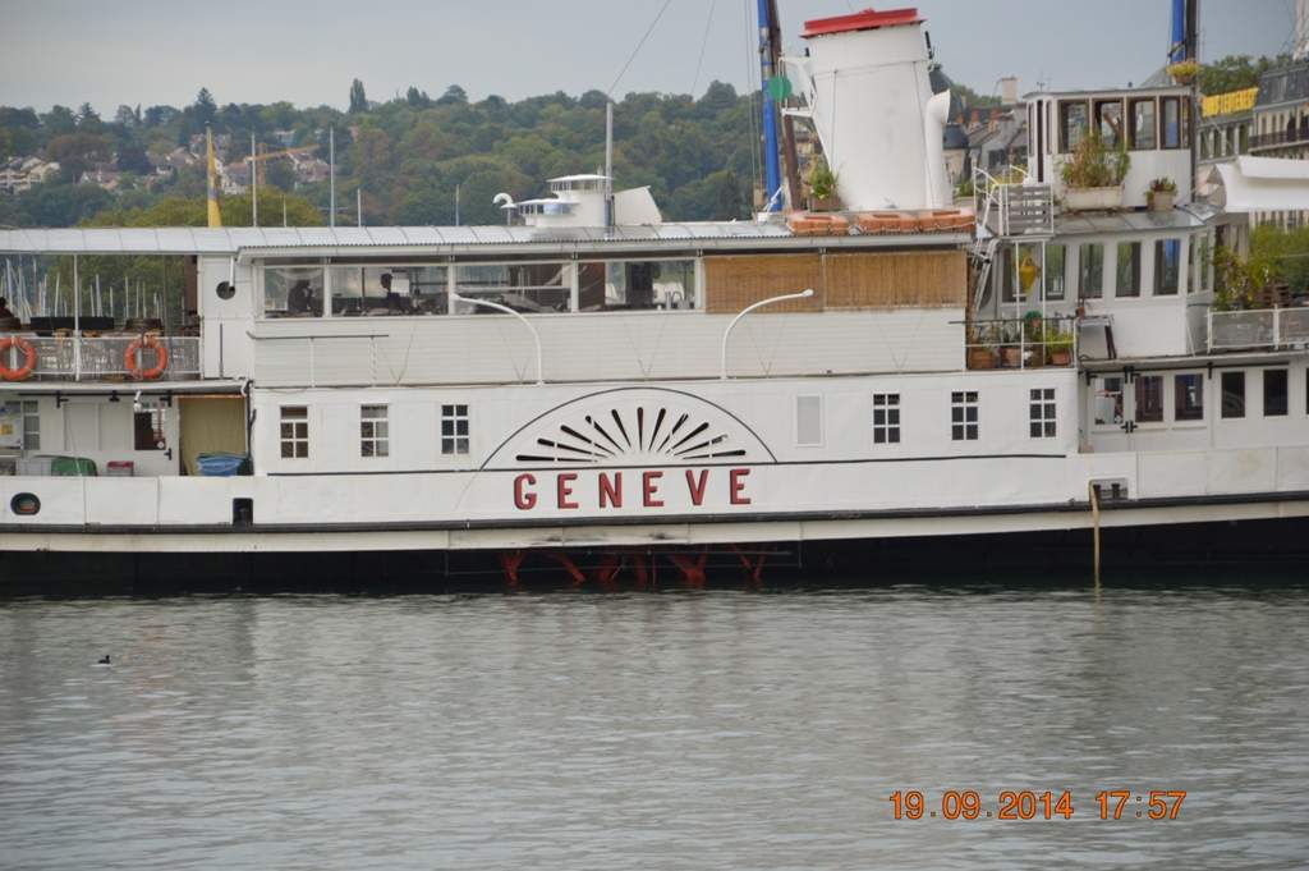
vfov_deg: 8.7
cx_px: 654
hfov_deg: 13.1
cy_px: 436
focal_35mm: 158
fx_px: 5722
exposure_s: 1/80
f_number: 5.6
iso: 400
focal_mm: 105
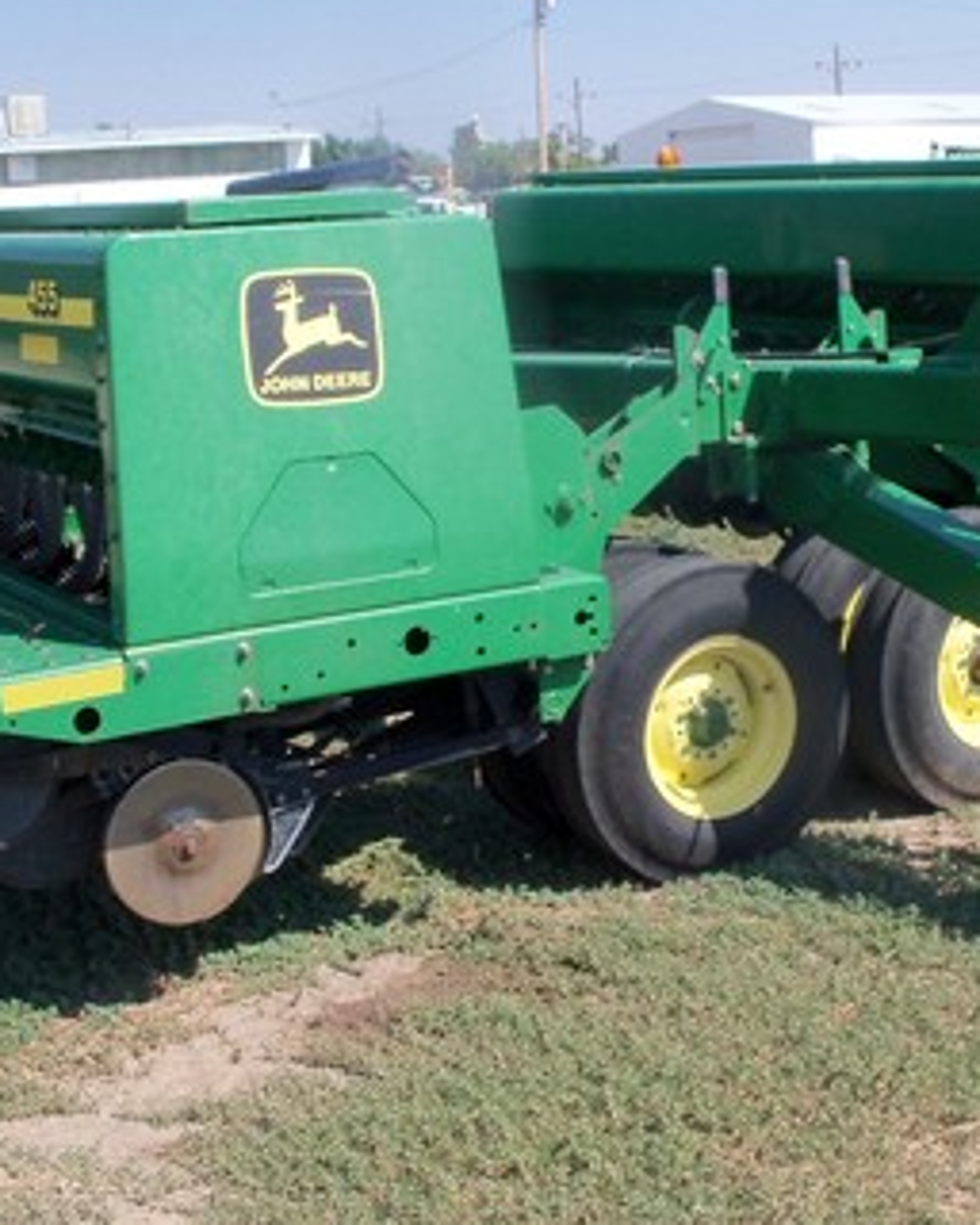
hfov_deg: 26.0
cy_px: 609
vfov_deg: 32.5
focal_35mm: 58
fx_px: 2103
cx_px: 693
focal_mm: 6.3
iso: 80
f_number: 5.5
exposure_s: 1/320
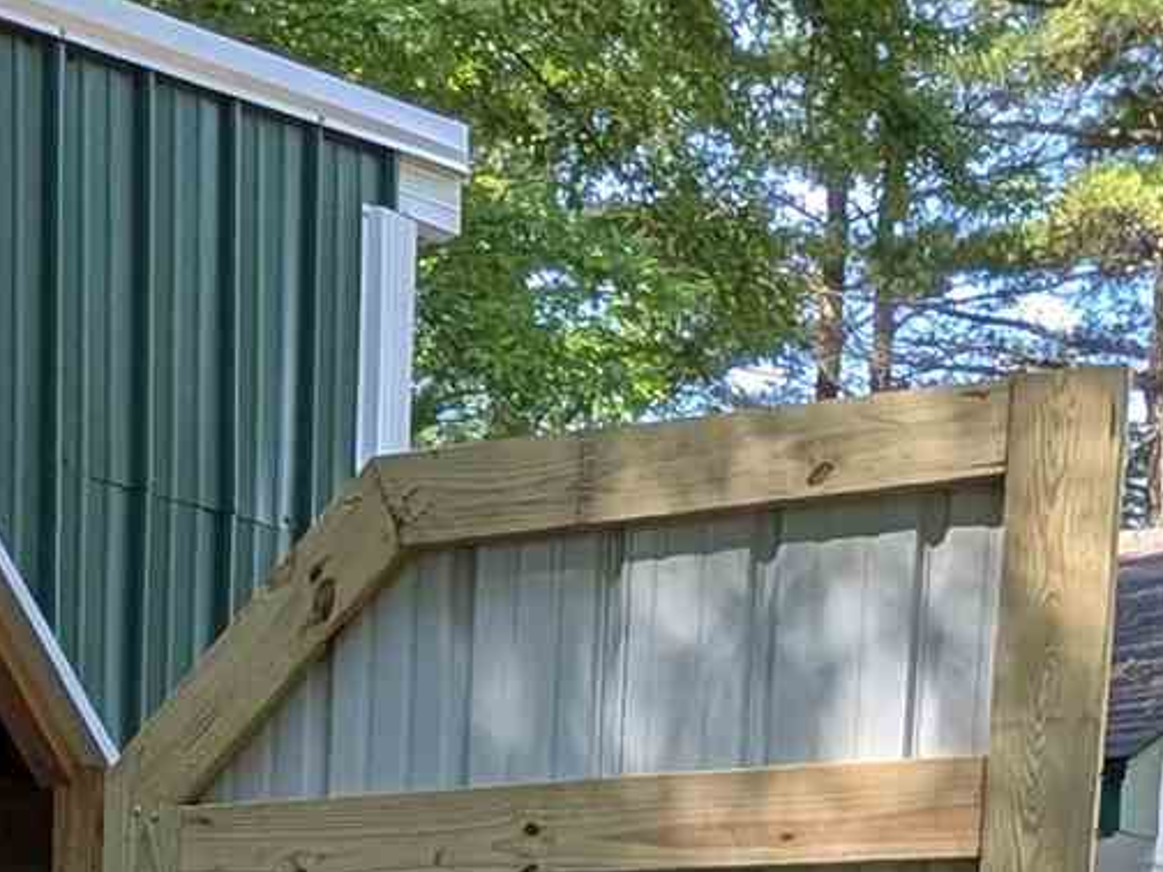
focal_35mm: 73
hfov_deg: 24.8
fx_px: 2453
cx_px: -132
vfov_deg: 17.0
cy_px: 1511
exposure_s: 1/273
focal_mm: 2.02
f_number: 1.7
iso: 40
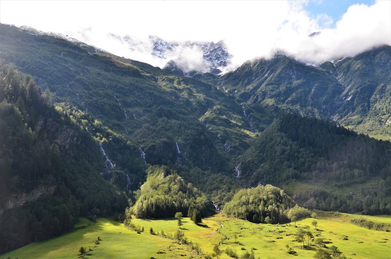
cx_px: 196
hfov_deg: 46.5
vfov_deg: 31.8
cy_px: 130
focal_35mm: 42
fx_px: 455
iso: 320
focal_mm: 28
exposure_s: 1/125
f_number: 9
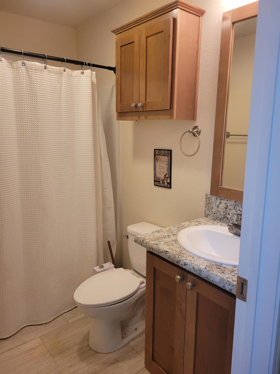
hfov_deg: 53.1
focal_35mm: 26
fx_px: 280
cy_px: 187
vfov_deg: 67.3
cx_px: 140
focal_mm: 5.4
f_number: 1.8
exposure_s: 1/60
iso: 200
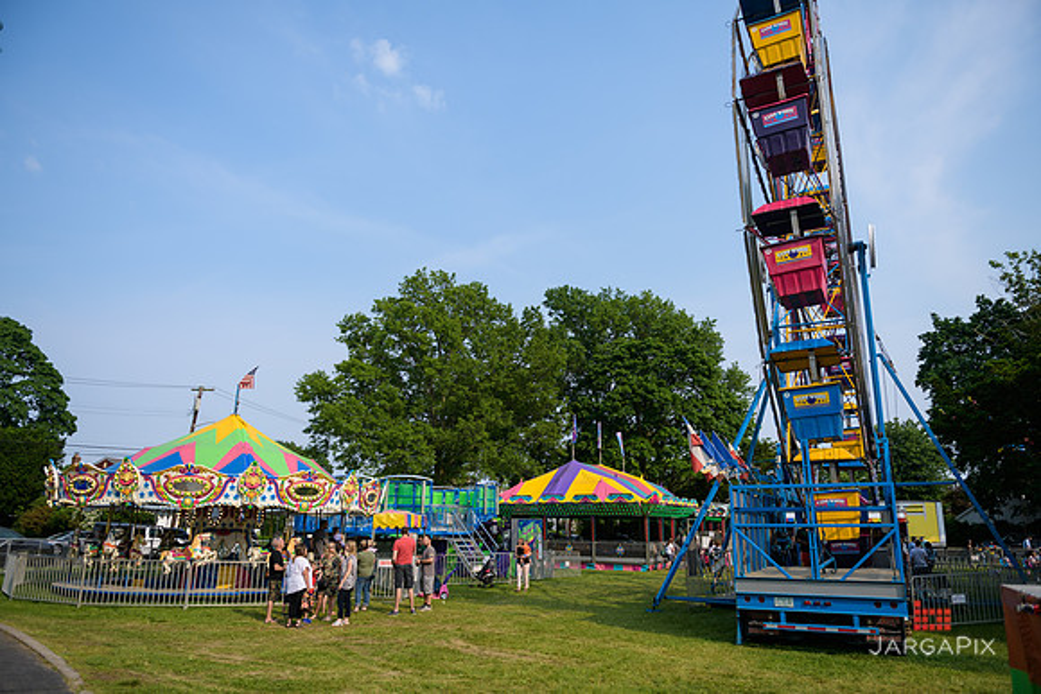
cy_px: 347
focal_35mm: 24
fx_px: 694
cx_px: 520
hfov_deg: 73.7
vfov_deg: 53.2
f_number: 3.2
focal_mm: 24
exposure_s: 1/2000
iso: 100
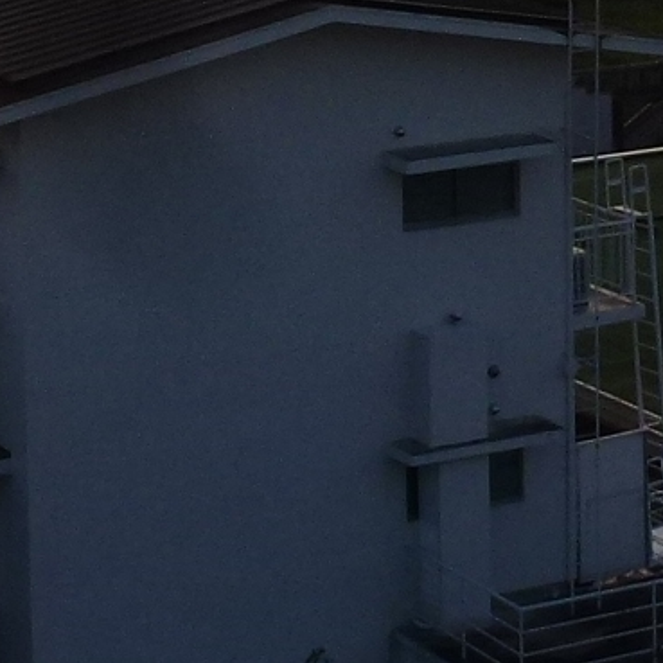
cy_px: -257
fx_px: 3185
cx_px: 512
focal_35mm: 147
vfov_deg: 11.5
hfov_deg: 11.8
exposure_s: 1/400
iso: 100
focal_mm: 4.3
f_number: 4
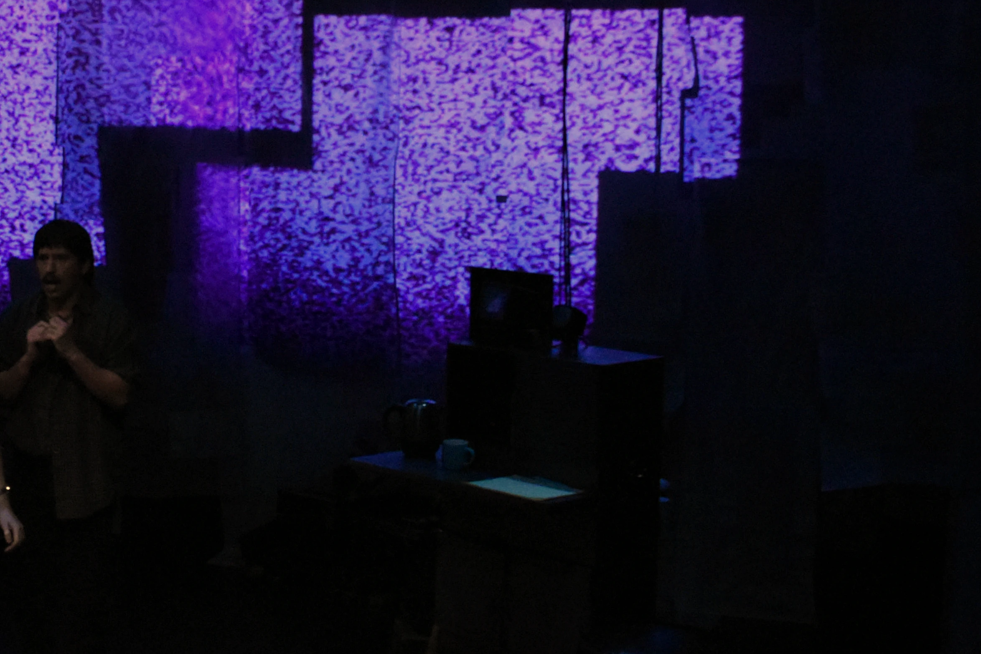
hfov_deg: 28.3
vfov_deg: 19.7
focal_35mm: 69
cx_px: 134
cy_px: 210
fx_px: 1880
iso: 5000
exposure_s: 1/250
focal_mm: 18
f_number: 5
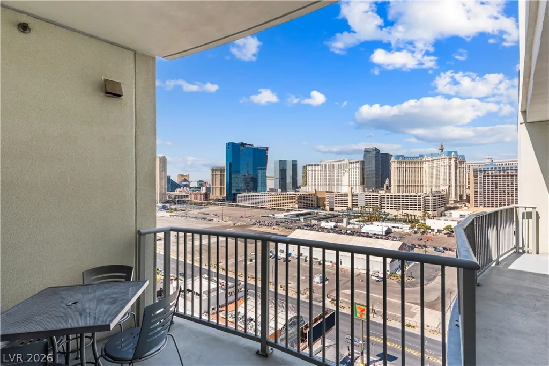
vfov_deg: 70.4
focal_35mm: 17
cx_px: 274
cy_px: 183
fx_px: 259
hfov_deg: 93.3
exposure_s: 1/8000
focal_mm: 17
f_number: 8
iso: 400
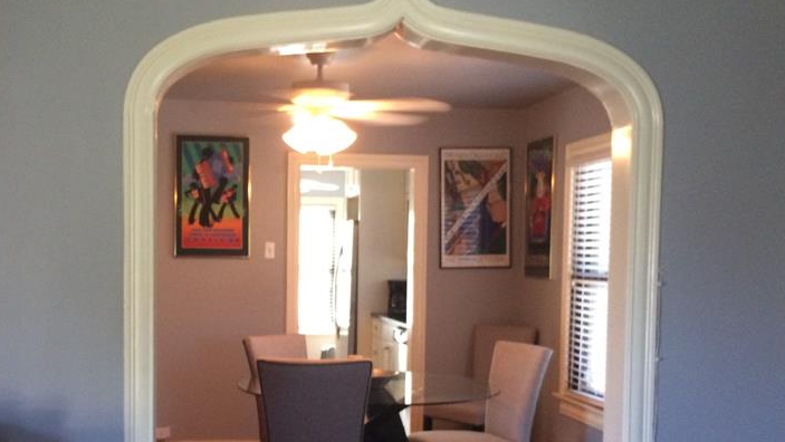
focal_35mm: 46
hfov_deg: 44.3
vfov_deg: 25.8
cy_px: 317
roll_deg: -0.1
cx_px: 312
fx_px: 958
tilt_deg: -2.8
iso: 250
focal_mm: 4.15
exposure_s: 1/30
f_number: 2.2
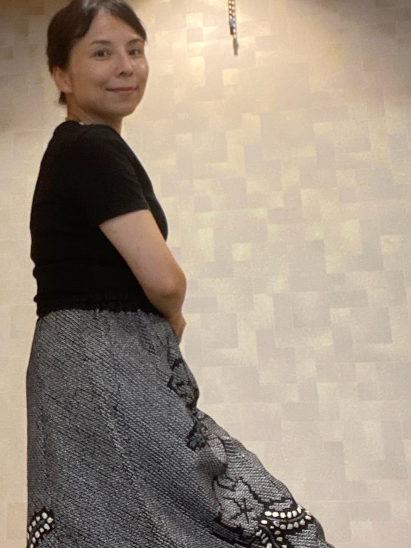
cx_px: 46
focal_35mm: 61
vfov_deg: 31.6
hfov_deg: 23.4
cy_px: 225
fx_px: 966
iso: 200
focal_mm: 2.71
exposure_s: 1/60
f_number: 2.2
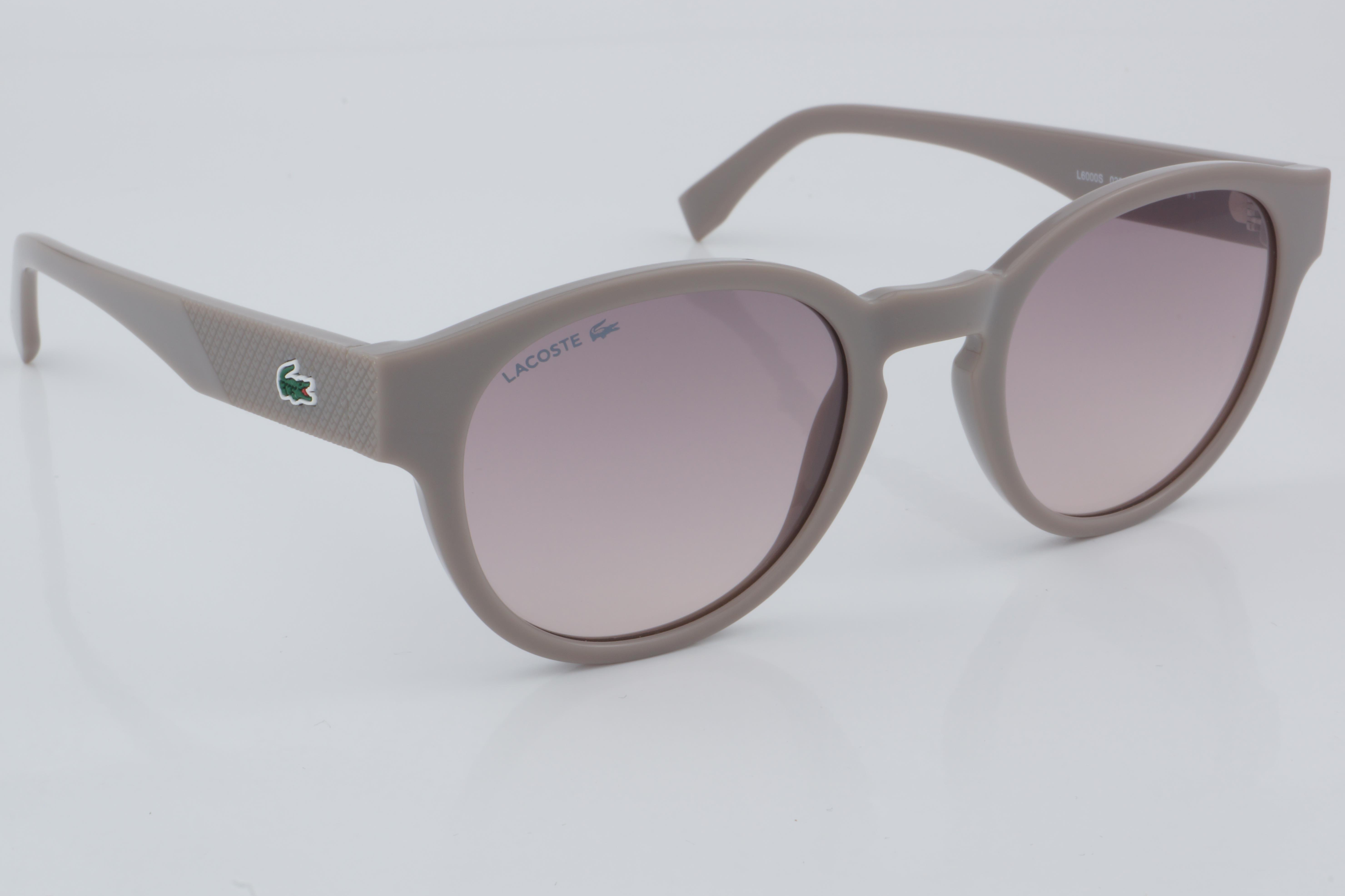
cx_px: 674
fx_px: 2839
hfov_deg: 26.7
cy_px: 448
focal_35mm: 76
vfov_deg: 17.9
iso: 100
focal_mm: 50
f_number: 32
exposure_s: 1/4
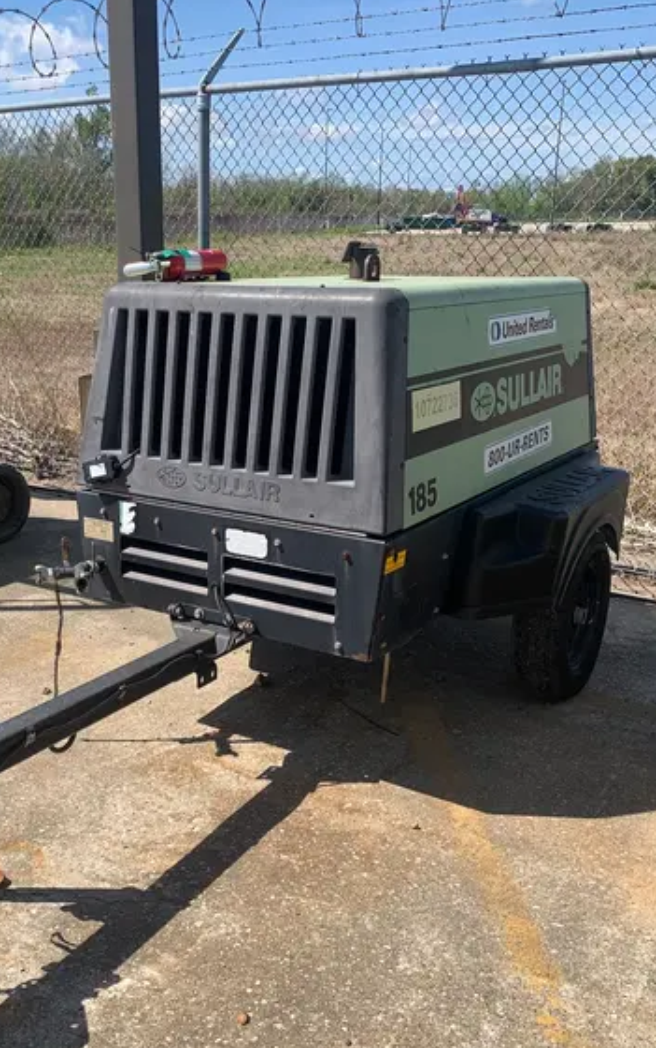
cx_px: 198
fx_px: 1029
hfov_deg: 34.9
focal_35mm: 36
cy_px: 595
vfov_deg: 53.8
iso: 25
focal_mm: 4.25
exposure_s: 1/2208
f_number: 1.8
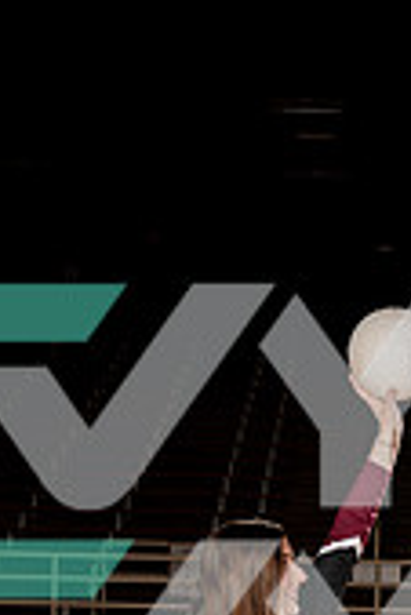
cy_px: 655
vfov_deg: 19.4
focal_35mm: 101
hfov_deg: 13.3
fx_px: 1726
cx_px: 451
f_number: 5.6
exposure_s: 1/250
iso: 100
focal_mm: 38
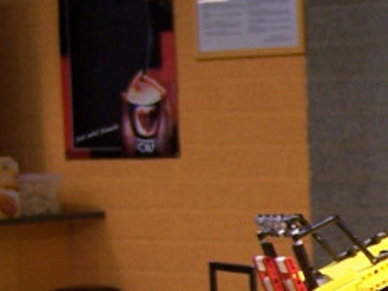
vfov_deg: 8.7
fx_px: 1883
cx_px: 712
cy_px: 366
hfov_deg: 10.9
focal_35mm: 168
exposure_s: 1/8
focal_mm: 6.3
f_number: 2.8
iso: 80
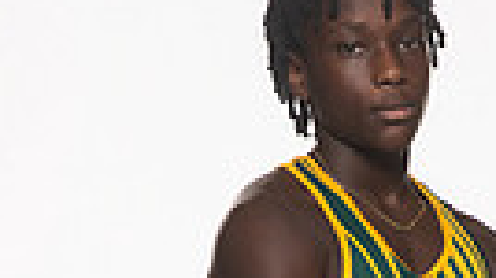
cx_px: 392
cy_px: 723
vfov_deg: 5.5
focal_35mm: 211
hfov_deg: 10.2
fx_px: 2772
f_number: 7.1
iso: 800
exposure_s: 1/320
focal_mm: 60
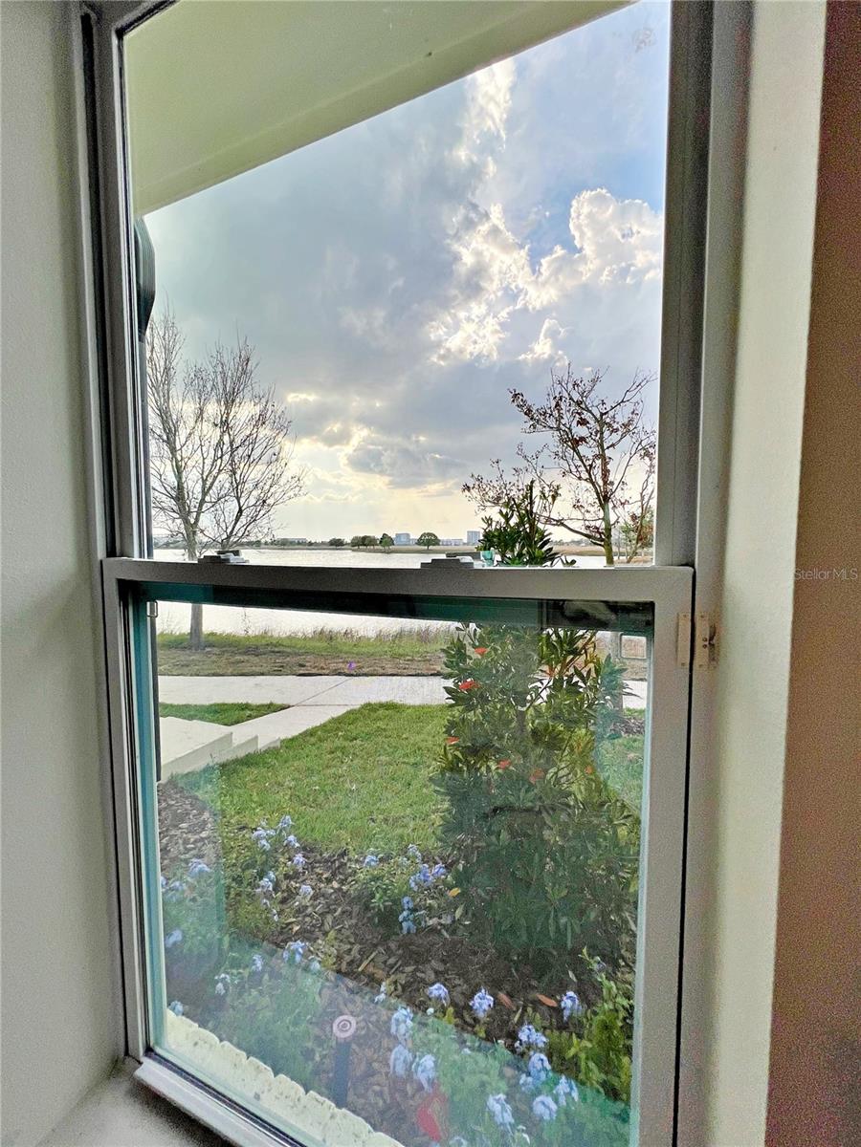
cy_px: 574
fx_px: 431
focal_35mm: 13
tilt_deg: -3.2
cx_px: 430
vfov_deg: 106.2
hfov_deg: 89.9
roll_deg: +0.3
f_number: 1.8
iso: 32
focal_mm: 1.57
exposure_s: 1/834
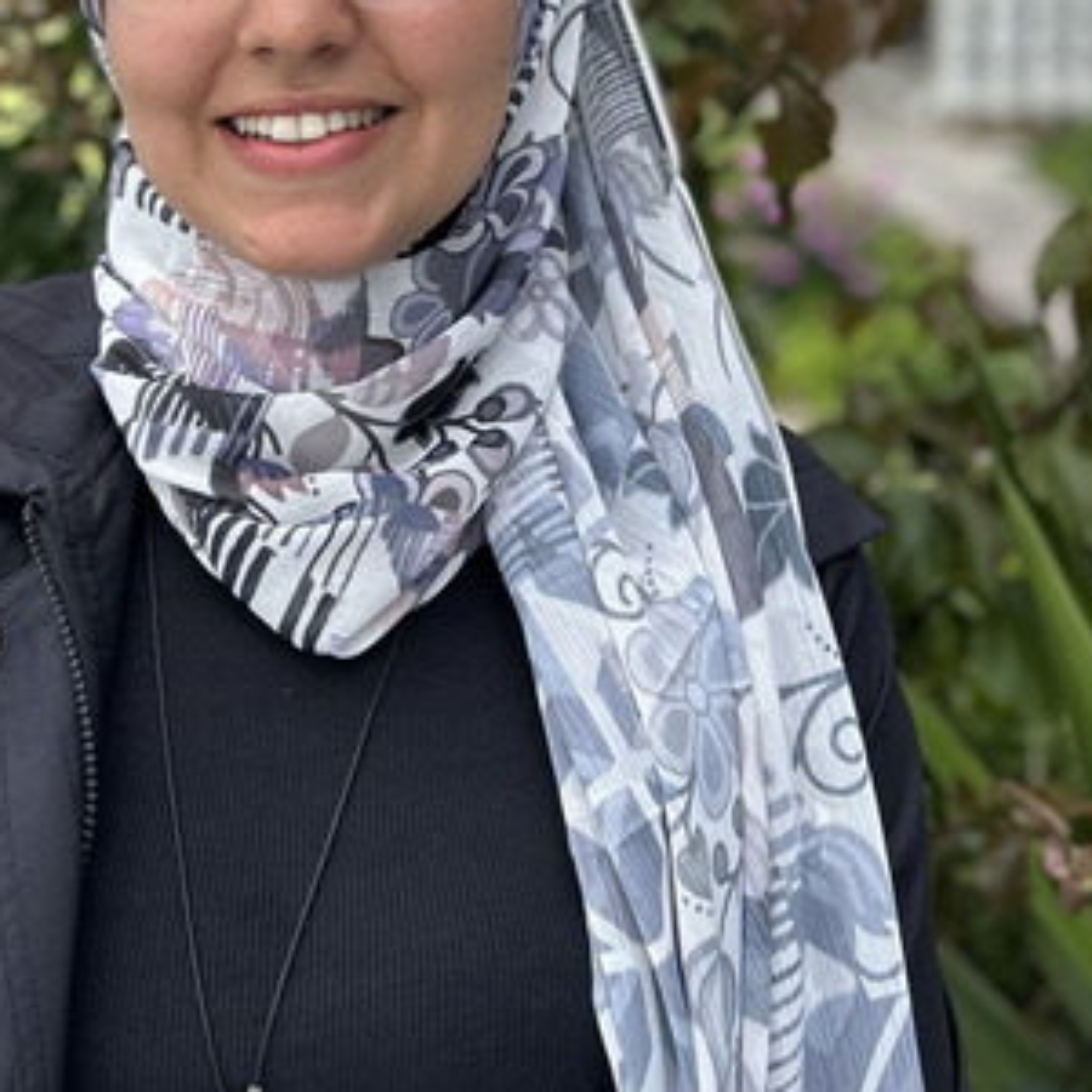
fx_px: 2070
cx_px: 373
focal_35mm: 58
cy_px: -62
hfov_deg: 29.4
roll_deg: -1.1
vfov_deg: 27.4
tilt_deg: -2.5
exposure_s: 1/1511
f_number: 1.5
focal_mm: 5.7
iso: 50
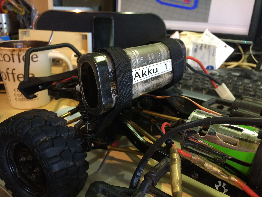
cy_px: 98
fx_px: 219
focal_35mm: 29
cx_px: 131
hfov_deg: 61.7
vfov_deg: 48.2
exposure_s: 1/33
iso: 200
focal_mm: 4.15
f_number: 2.2
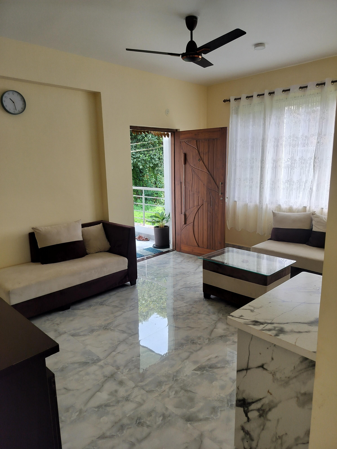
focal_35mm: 24
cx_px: 168
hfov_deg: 56.8
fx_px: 312
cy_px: 224
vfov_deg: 71.6
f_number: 1.7
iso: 80
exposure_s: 1/100
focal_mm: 5.24
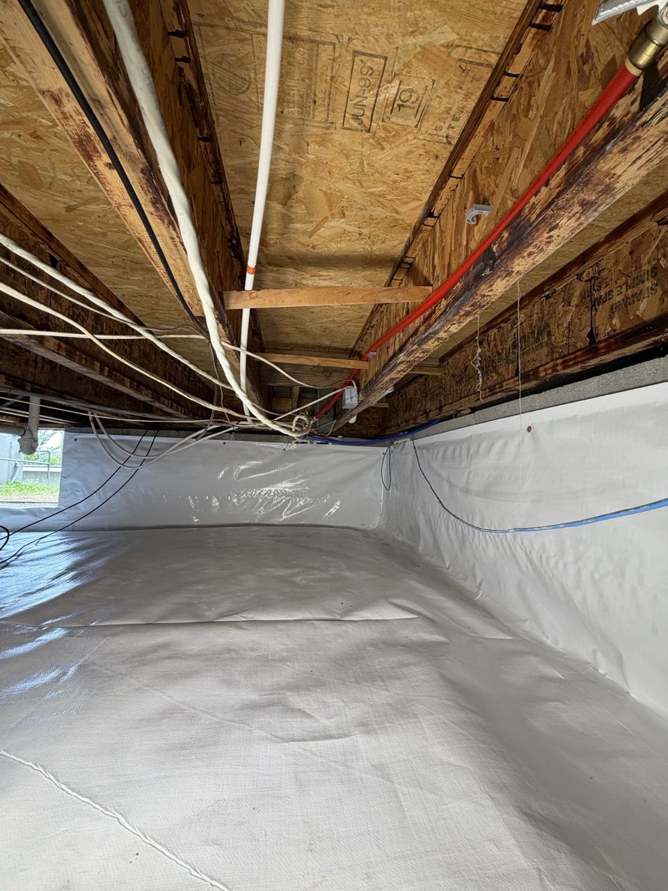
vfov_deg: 102.1
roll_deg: -2.3
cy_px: 446
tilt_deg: +5.0
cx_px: 334
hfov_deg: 85.7
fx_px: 360
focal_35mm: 14
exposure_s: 1/121
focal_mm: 2.22
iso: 80
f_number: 2.2
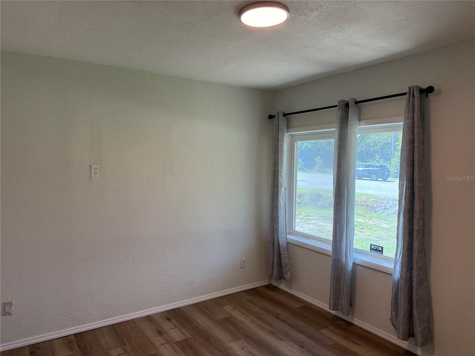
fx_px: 329
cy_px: 178
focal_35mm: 24
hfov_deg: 71.6
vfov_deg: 56.8
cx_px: 238
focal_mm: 6.76
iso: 100
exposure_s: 1/120
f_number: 1.78
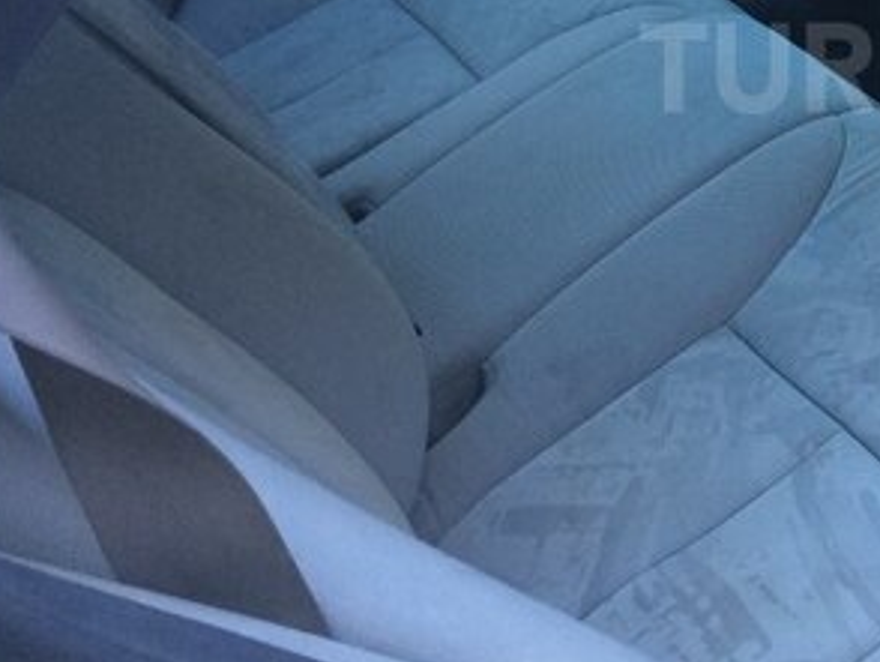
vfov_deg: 22.1
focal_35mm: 65
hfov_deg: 27.5
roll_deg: -2.9
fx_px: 1654
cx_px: 946
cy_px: 67
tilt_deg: -28.0
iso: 50
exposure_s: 1/33
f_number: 2.2
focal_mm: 4.15
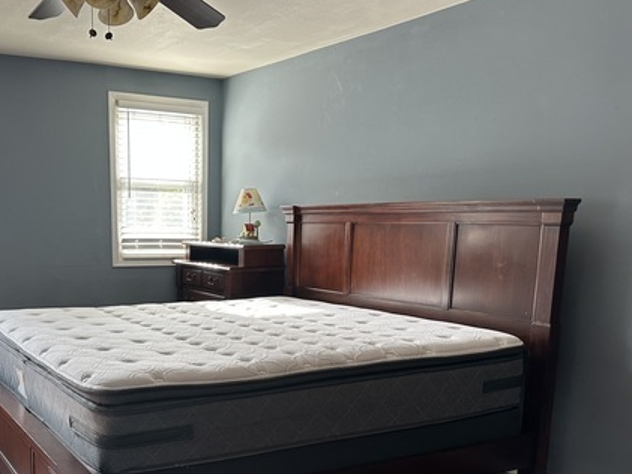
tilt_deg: -9.6
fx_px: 694
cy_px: 360
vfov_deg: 36.8
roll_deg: -0.9
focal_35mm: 38
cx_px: 193
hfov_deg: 47.9
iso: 160
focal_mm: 6.86
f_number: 1.78
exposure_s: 1/121
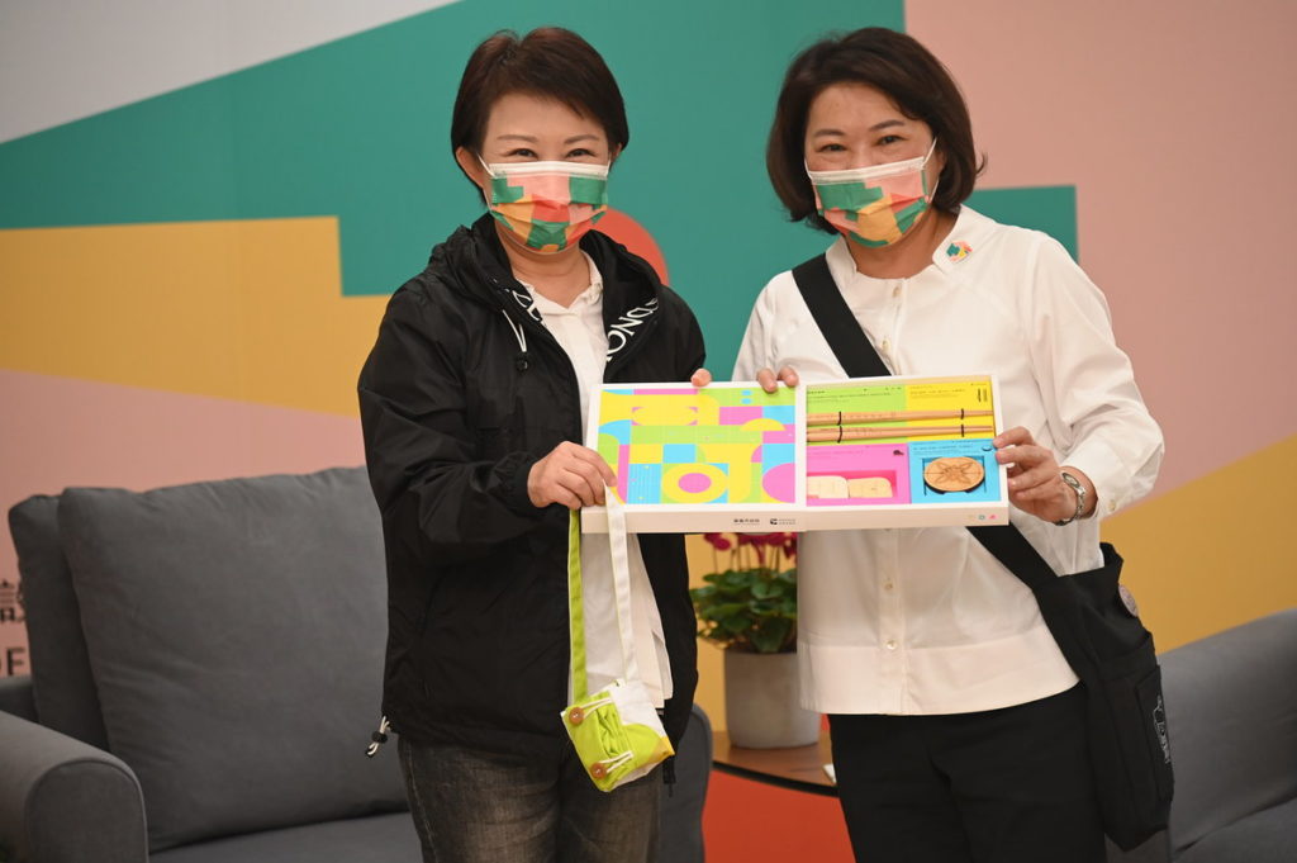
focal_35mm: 105
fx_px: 3780
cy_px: 432
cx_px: 648
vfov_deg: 13.0
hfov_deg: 19.5
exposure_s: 1/250
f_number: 4
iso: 1000
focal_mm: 105
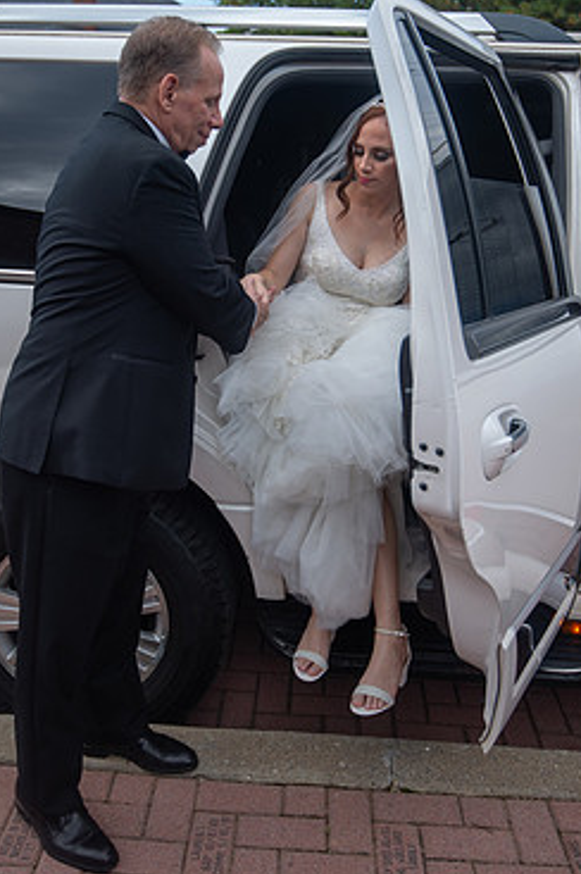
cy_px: 381
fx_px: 922
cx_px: 249
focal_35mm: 38
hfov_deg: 34.9
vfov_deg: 50.6
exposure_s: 1/1250
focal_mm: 31
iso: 400
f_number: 4
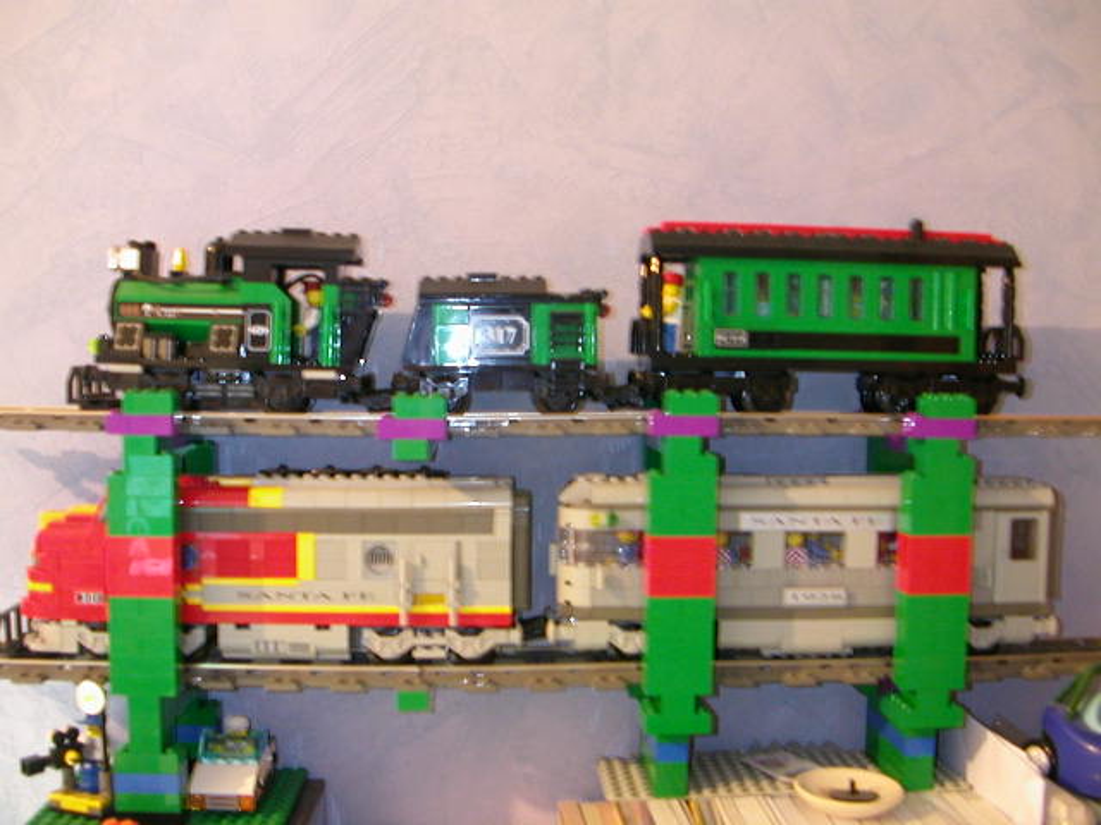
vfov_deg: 38.7
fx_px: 1177
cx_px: 550
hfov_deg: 50.1
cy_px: 412
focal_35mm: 37
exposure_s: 1
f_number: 2.7
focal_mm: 5.6
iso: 200
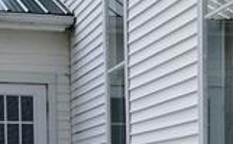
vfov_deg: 8.3
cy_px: 320
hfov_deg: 14.2
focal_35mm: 146
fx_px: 927
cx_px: 200
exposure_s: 1/400
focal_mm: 15
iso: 200
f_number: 10
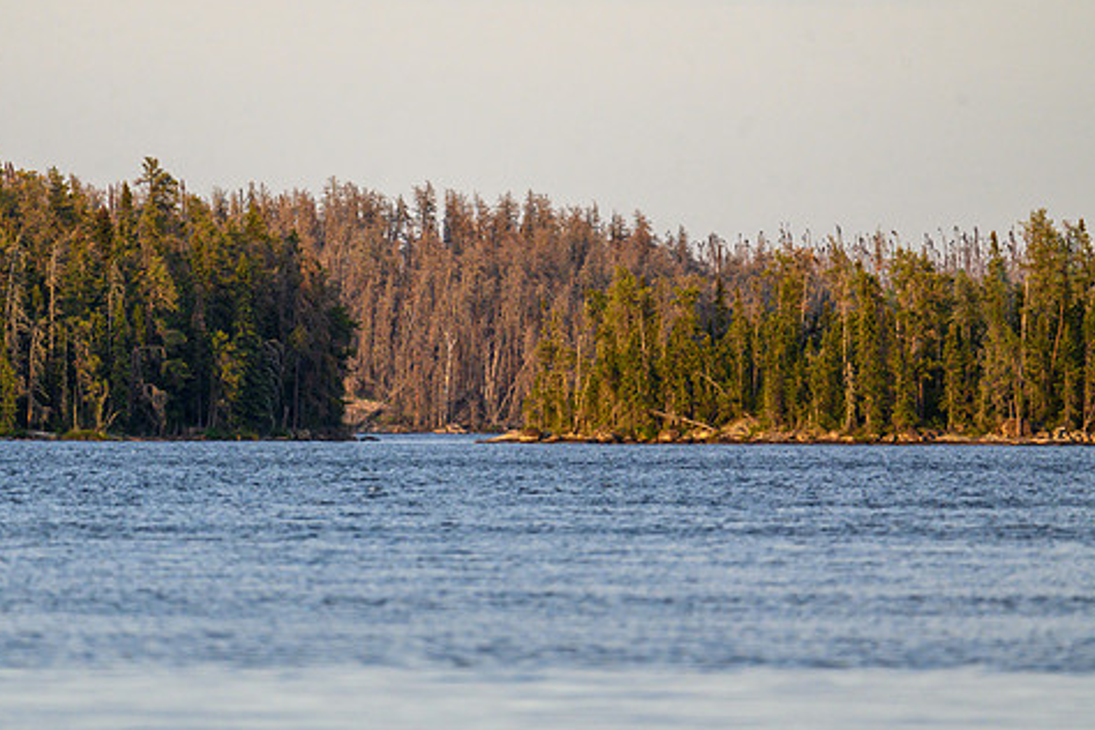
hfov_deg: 3.0
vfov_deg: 2.0
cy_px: 308
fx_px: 21016
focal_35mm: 691
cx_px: 450
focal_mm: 560
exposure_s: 1/1250
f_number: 6.3
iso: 1250
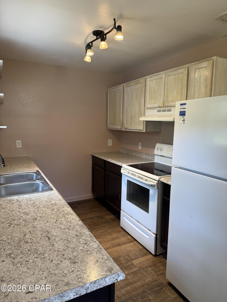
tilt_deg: -7.8
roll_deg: -1.8
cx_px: 114
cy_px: 151
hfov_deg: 56.8
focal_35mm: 24
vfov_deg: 71.6
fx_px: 210
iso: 200
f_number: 1.78
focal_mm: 6.76
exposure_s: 1/120
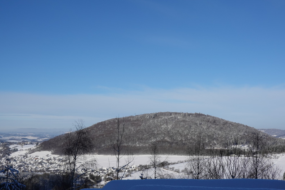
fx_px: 396
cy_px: 95
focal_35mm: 50
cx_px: 142
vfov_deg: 27.0
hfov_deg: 39.6
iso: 100
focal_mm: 19.03
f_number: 5.6
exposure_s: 1/1000
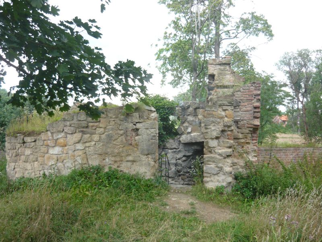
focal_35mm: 33
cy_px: 121
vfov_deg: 42.9
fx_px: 307
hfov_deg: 55.4
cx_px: 161
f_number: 2.8
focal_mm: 5.5
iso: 100
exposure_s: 1/100
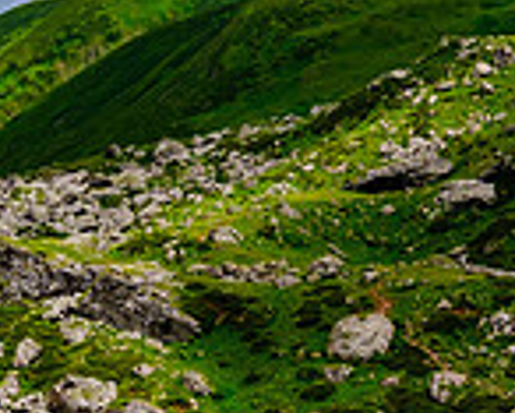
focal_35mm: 118
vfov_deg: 13.1
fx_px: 1800
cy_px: 281
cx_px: 105
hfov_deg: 16.2
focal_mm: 20.9
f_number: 8
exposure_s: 1/30
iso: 160
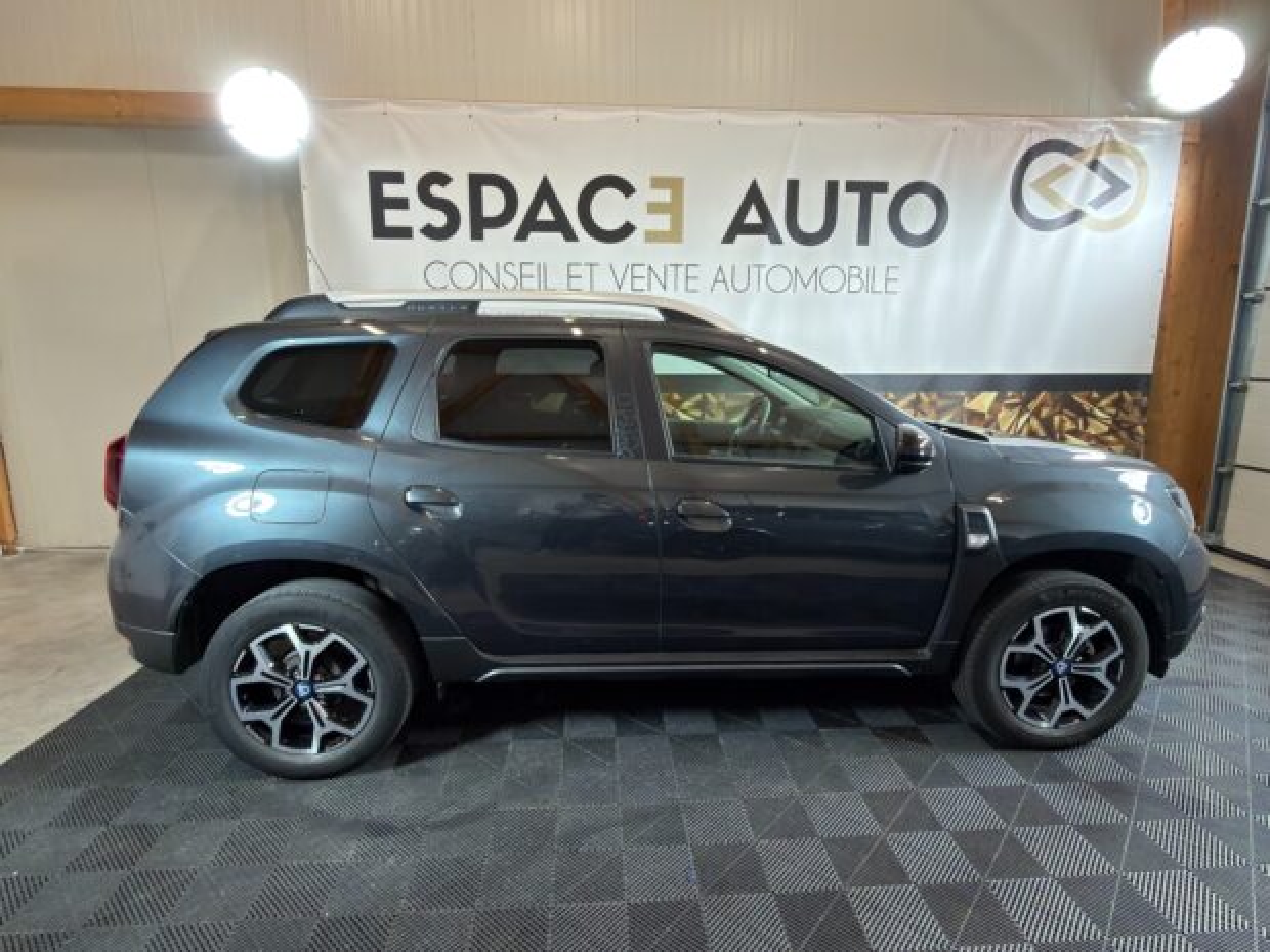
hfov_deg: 87.8
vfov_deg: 71.6
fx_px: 660
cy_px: 476
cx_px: 635
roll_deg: -0.2
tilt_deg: -10.6
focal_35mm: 18
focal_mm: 2.22
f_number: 2.2
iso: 100
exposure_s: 1/25
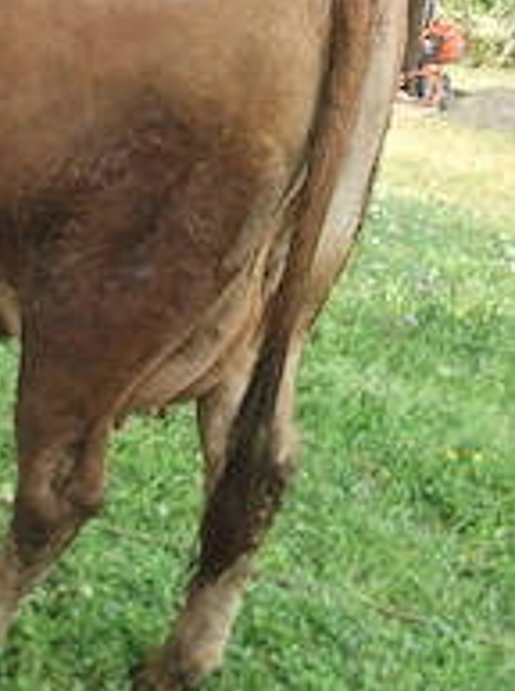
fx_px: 1075
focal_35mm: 54
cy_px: 415
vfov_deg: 35.5
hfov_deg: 25.4
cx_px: -18
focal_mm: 4.32
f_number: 2.4
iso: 50
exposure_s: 1/147
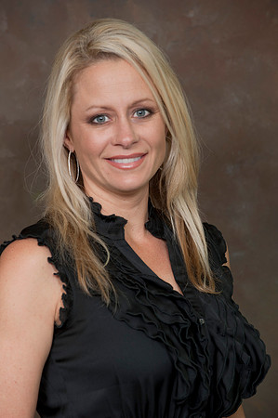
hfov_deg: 7.6
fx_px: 2090
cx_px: 139
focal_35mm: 180
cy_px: 209
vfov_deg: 11.4
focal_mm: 180
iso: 320
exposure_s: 1/125
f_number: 5.6
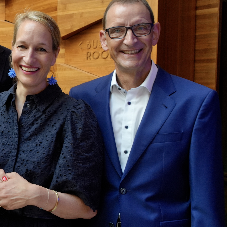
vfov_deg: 31.1
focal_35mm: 55
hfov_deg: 28.0
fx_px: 408
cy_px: 121
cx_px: -31
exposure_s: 1/125
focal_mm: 27
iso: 1600
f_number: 5.6
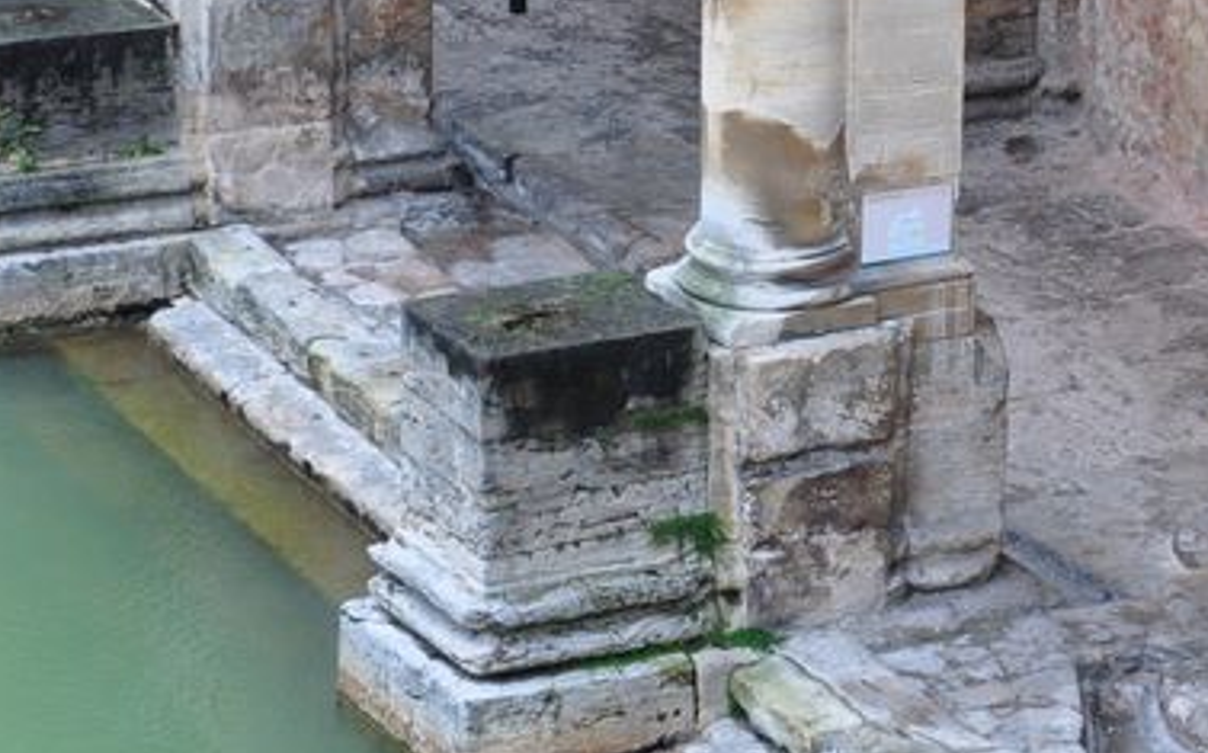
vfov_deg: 7.9
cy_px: 336
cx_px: 426
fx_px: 5461
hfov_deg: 12.6
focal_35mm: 166
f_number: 7.1
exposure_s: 1/25
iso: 400
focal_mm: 40
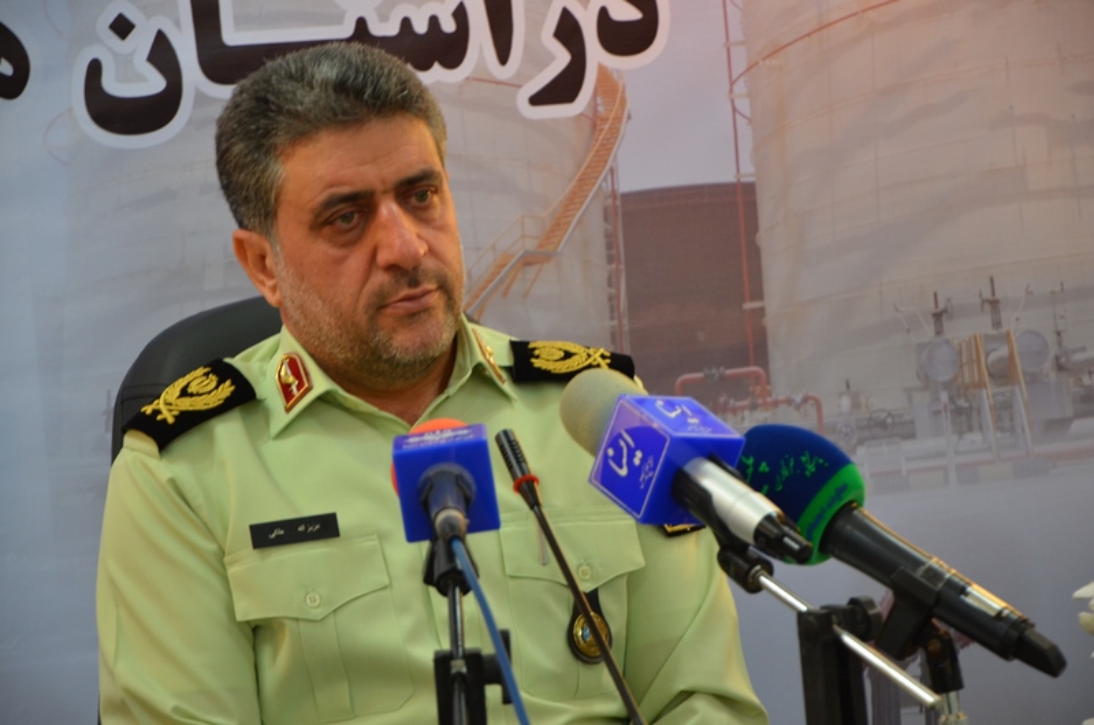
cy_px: 362
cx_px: 547
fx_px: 4185
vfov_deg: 9.9
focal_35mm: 138
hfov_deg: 14.9
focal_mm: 92
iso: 800
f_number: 5.6
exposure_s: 1/30
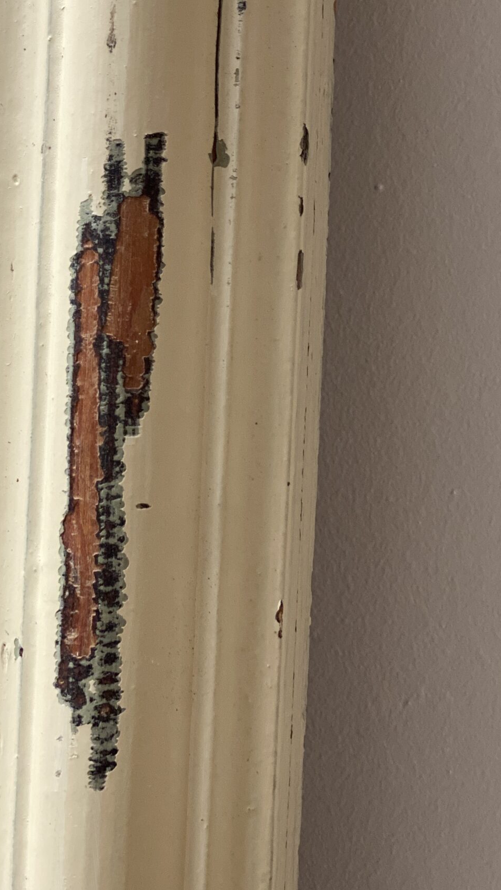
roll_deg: -0.7
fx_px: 2007
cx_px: 123
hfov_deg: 14.2
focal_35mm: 85
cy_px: 367
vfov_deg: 25.0
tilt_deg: -3.6
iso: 250
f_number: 2
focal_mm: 6
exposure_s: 1/89
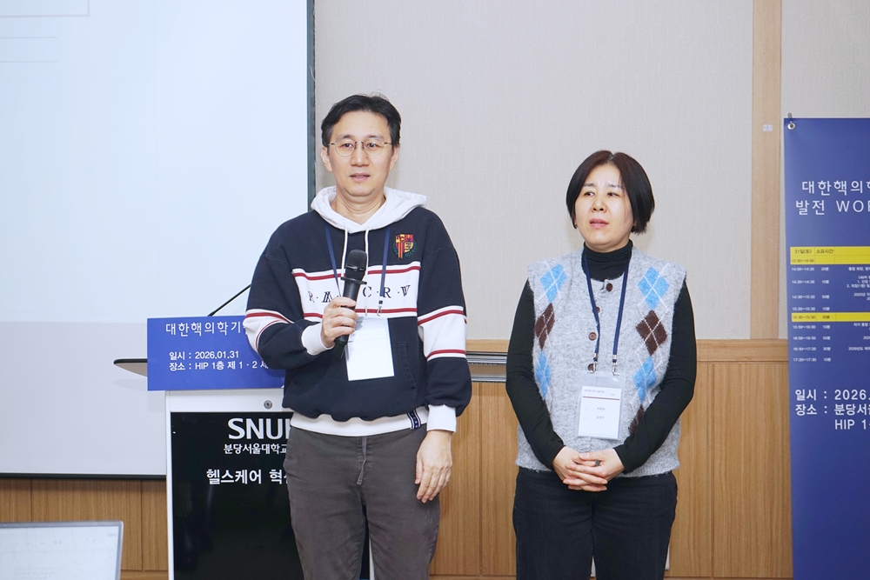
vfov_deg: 20.6
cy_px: 290
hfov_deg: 30.5
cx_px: 435
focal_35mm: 66
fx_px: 1595
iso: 320
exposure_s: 1/80
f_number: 7.1
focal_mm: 66
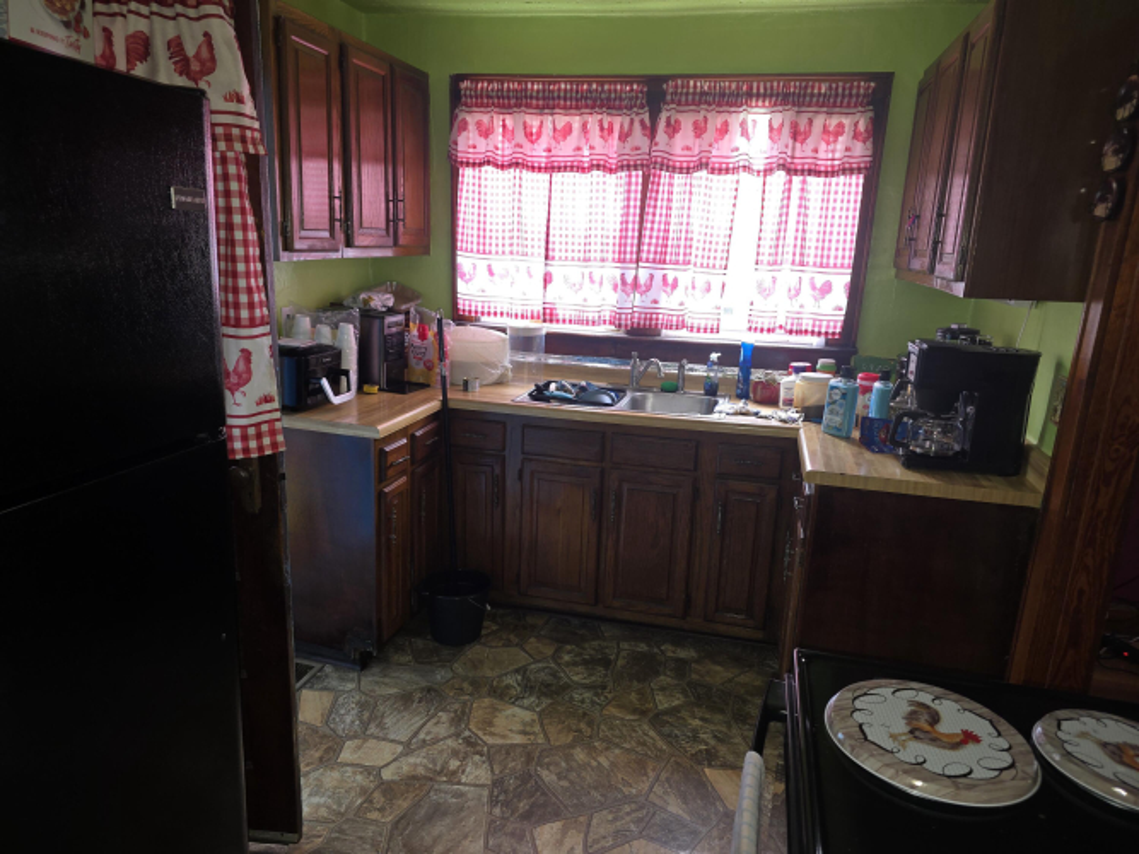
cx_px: 570
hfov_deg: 73.9
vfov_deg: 58.9
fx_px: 757
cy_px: 427
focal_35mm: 23
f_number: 1.7
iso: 100
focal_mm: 6.3
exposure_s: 1/24
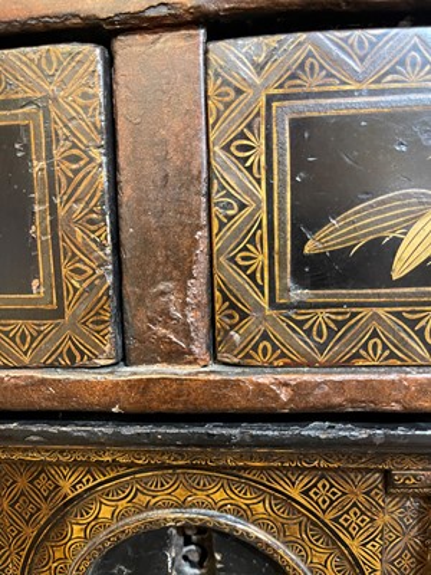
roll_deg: +2.0
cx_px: 216
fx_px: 415
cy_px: 288
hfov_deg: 54.9
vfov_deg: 69.4
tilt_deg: -5.9
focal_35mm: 25
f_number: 1.6
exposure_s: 1/33
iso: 640
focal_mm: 5.1
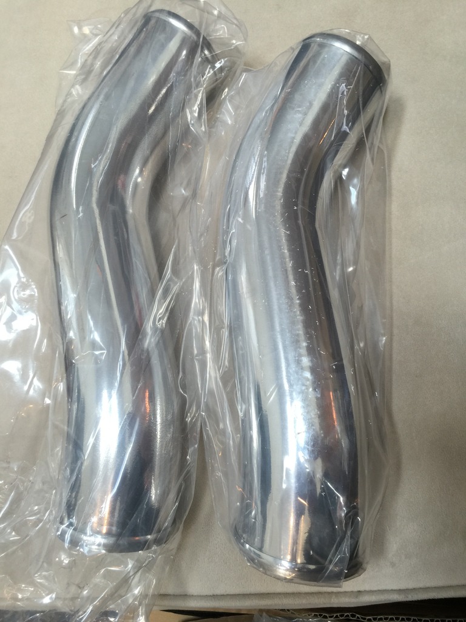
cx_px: 233
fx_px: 521
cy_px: 311
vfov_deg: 61.7
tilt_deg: -66.3
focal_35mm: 29
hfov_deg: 48.2
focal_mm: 4.15
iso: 32
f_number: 2.2
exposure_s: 1/40
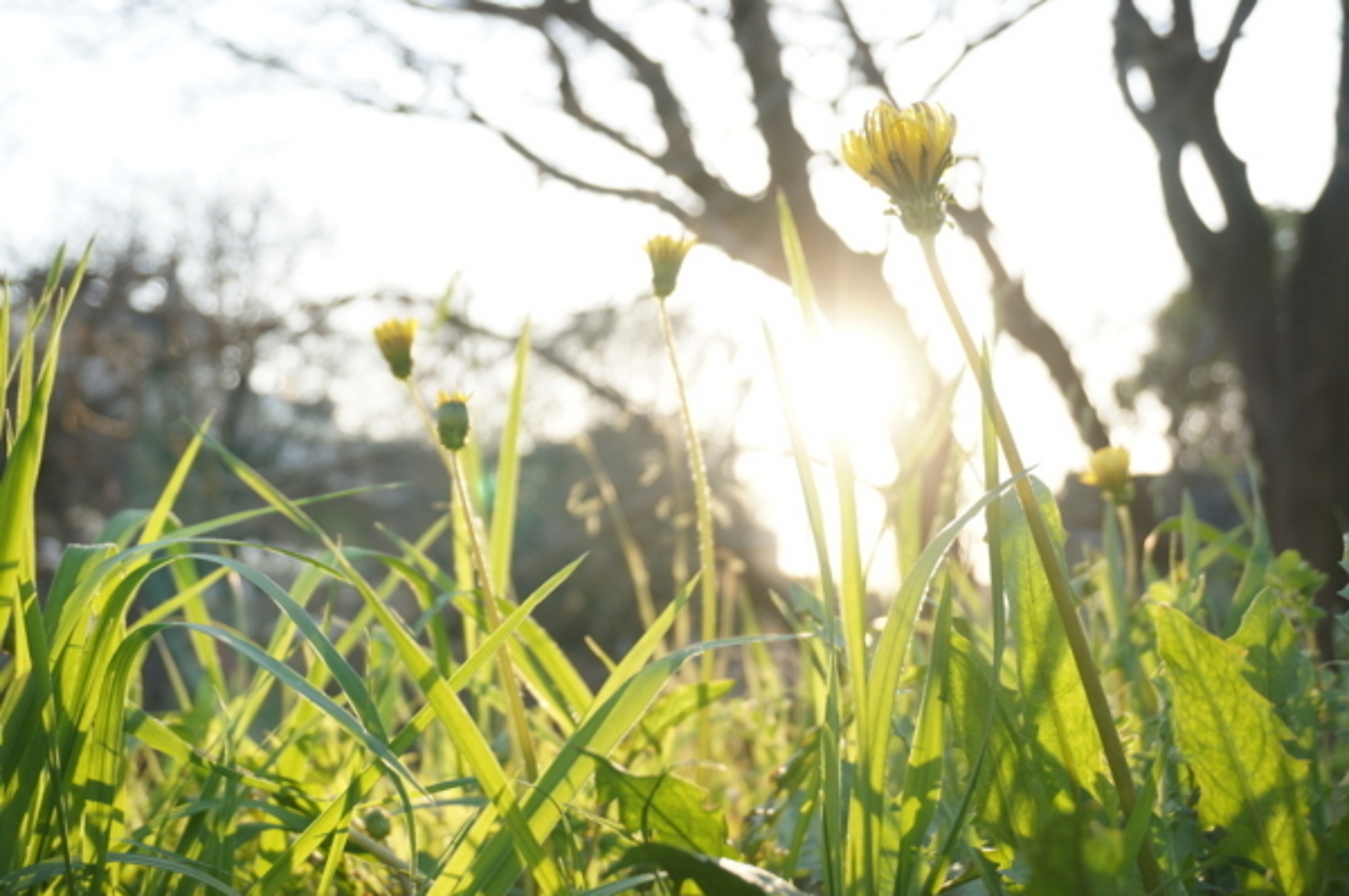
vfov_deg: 31.8
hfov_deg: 46.4
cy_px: 448
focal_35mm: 42
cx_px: 674
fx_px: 1573
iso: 100
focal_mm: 28
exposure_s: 1/60
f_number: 4.5
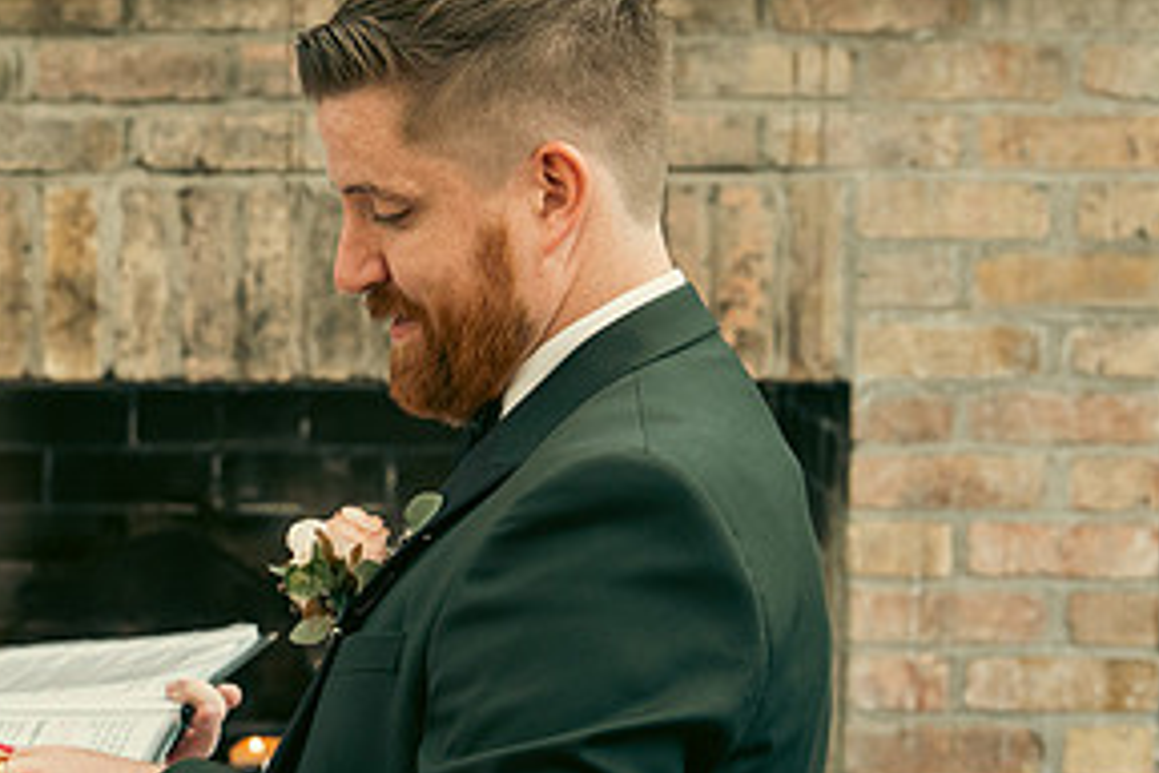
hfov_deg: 14.0
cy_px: 606
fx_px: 4668
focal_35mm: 145
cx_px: 169
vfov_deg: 9.4
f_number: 3.5
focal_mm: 48
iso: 400
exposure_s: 1/200
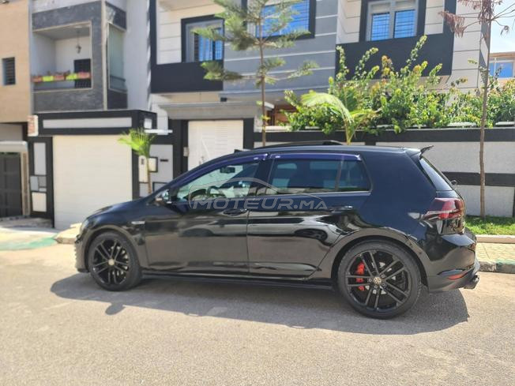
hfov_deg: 69.4
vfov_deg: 54.9
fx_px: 372
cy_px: 193
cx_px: 258
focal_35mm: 25
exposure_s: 1/351
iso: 50
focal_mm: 7
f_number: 1.8
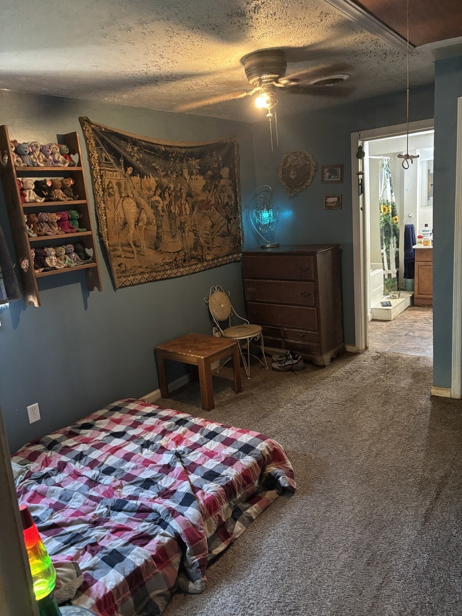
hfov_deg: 53.1
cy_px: 308
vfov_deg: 67.3
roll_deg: +4.4
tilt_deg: -11.6
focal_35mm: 26
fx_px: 463
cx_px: 231
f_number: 1.6
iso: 640
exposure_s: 1/30
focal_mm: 5.96
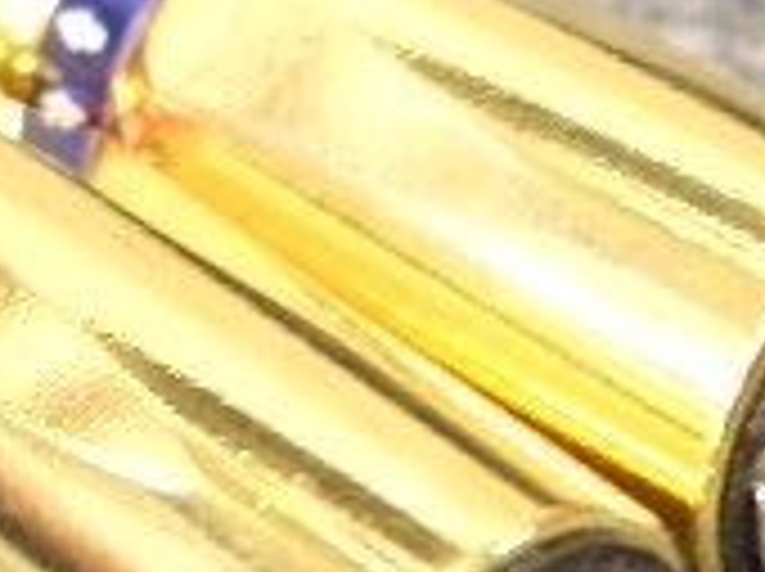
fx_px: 2913
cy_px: 504
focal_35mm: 132
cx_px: 612
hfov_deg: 14.9
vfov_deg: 11.1
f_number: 2.6
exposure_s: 1/8
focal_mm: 5.8
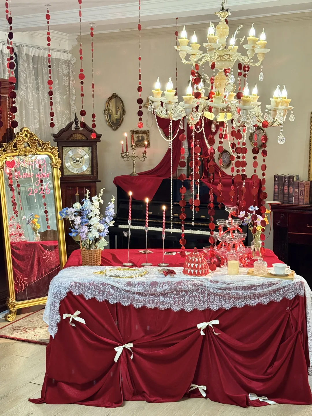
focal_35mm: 48
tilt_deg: -6.8
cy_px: 208
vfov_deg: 39.7
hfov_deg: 30.3
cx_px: 156
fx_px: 577
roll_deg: +0.5
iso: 250
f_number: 1.78
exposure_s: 1/33
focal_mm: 6.76
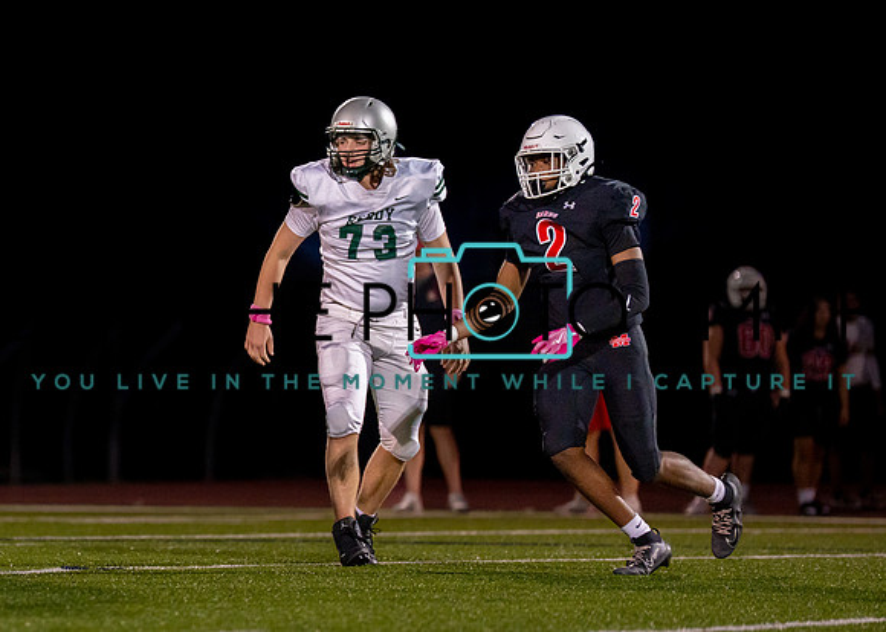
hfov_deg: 5.9
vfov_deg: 4.2
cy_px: 343
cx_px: 120
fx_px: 8573
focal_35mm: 341
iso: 2000
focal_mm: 200
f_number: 2.8
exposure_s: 1/1250
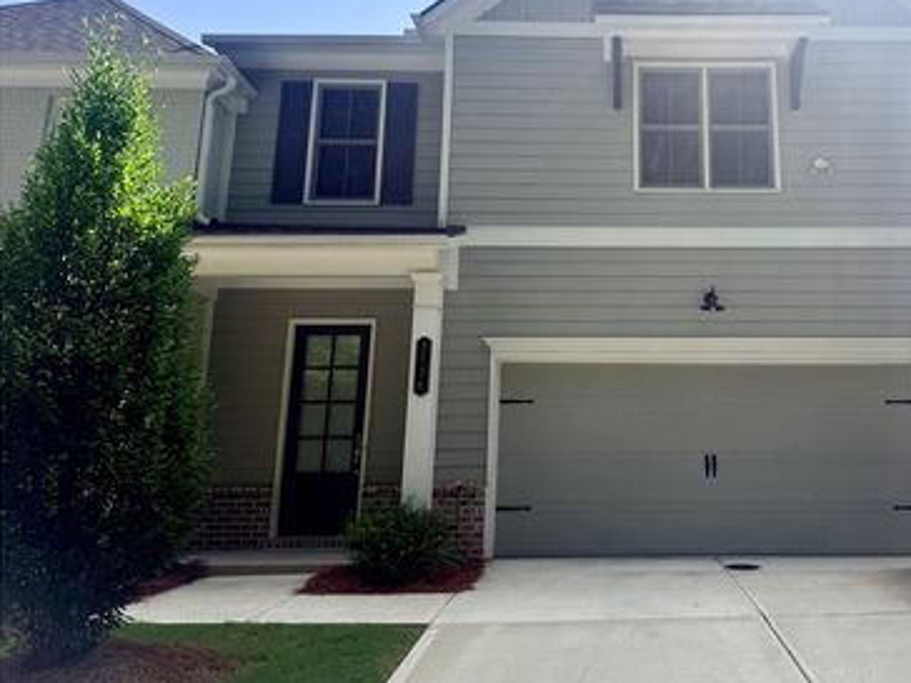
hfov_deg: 54.0
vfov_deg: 42.6
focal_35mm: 33
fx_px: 868
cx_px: 623
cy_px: 256
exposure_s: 1/4975
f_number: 1.78
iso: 100
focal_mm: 6.76
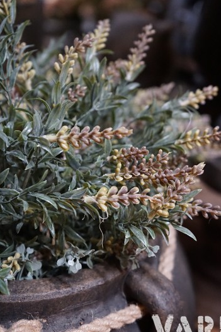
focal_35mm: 49
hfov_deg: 27.5
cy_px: 168
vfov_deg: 40.4
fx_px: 451
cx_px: 125
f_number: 4.5
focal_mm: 43
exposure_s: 1/160
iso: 6400
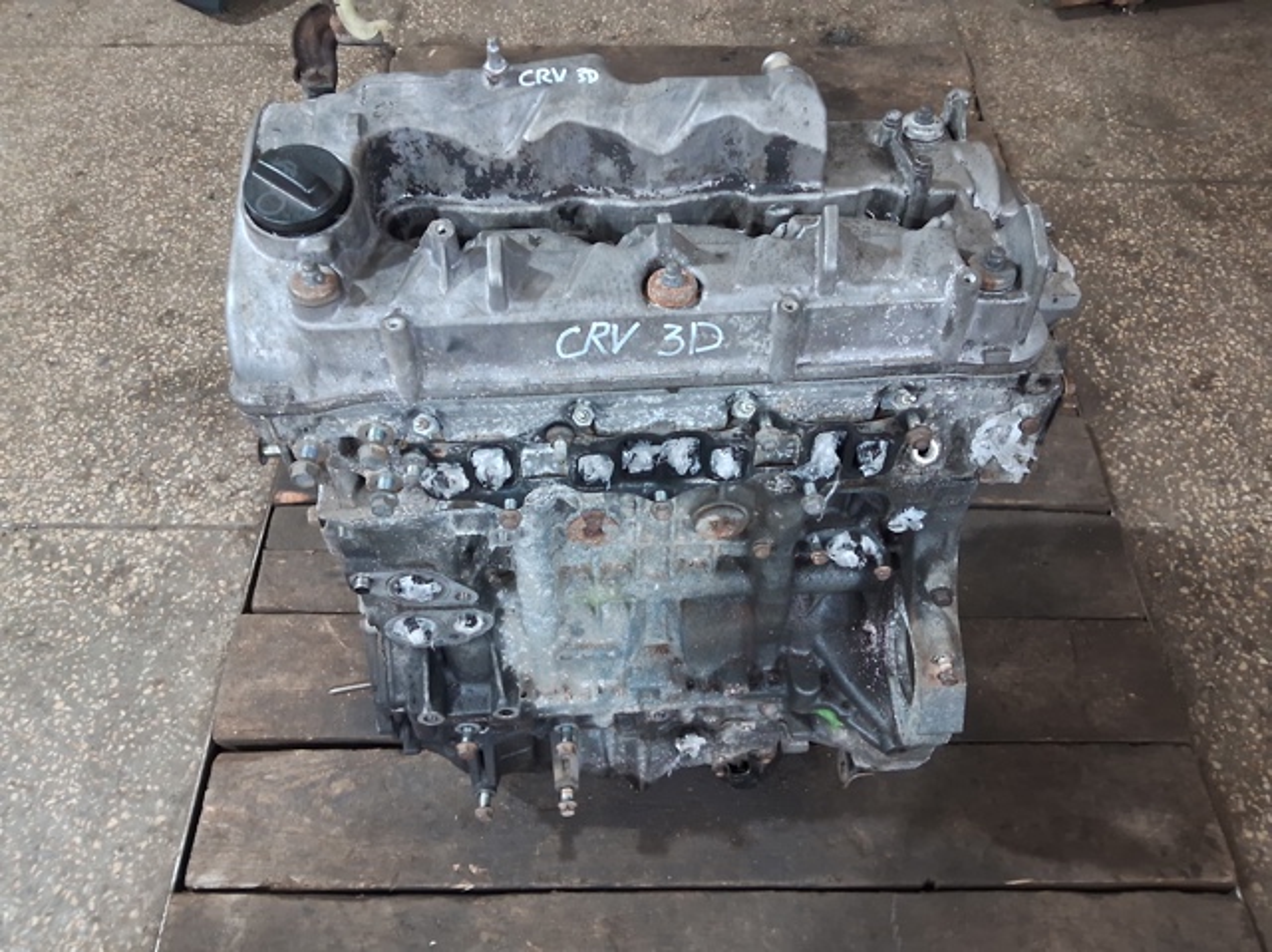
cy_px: 476
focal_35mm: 26
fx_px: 955
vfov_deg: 53.0
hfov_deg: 67.3
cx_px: 636
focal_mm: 3.98
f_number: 1.8
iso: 800
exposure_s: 1/24
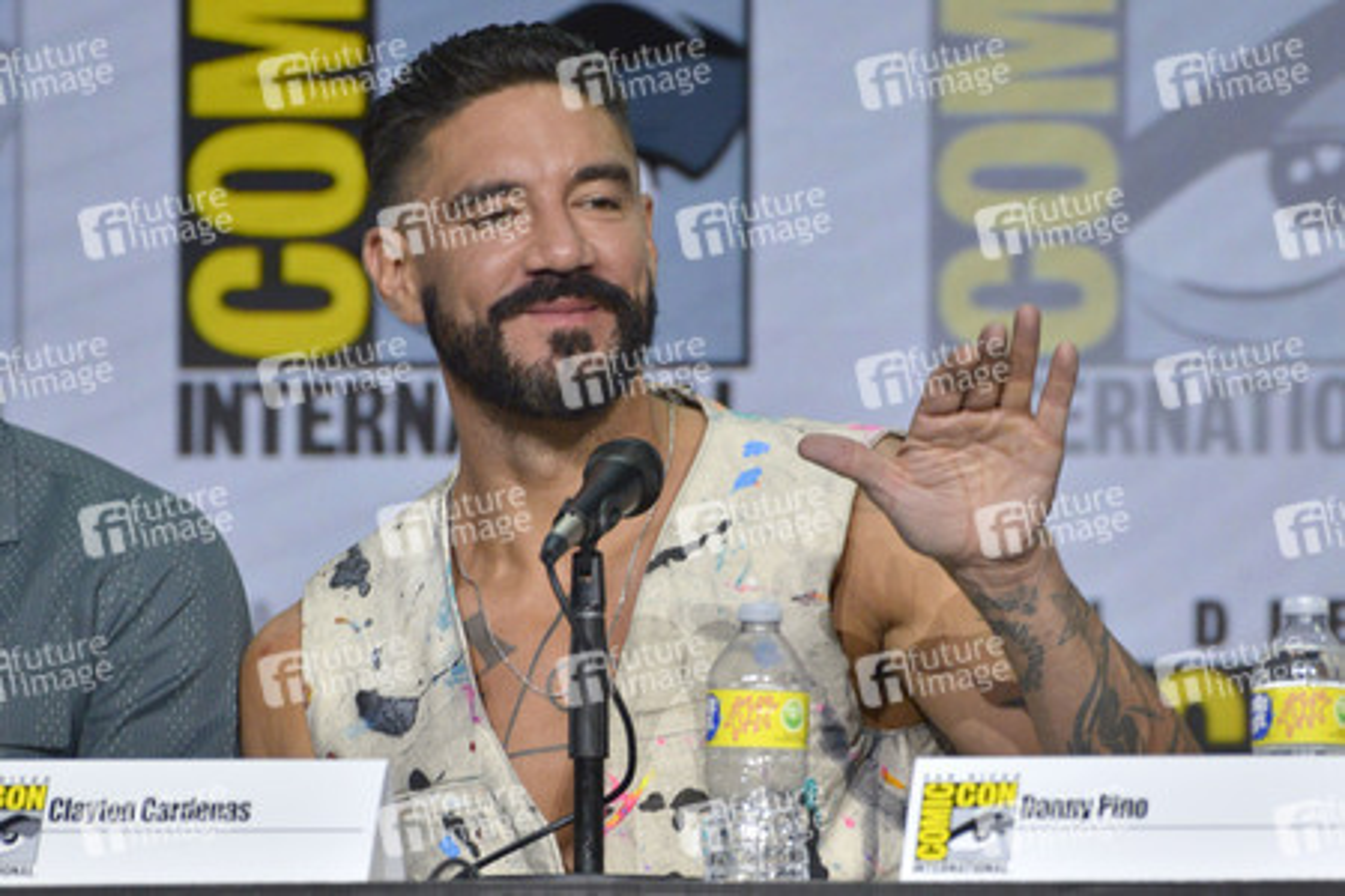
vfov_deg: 2.7
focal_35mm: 500
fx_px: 18679
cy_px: 448
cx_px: 672
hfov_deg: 4.1
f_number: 6.3
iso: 1600
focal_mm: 500
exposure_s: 1/250
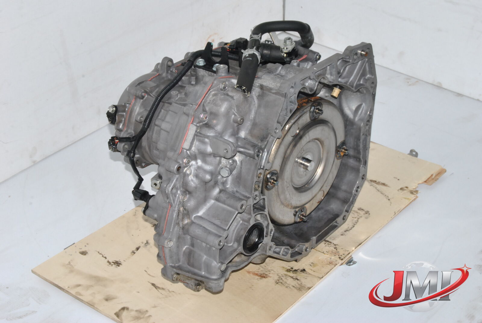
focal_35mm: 72
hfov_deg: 28.0
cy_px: 162
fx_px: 965
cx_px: 241
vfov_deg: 19.0
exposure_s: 1/200
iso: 800
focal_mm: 48
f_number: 16
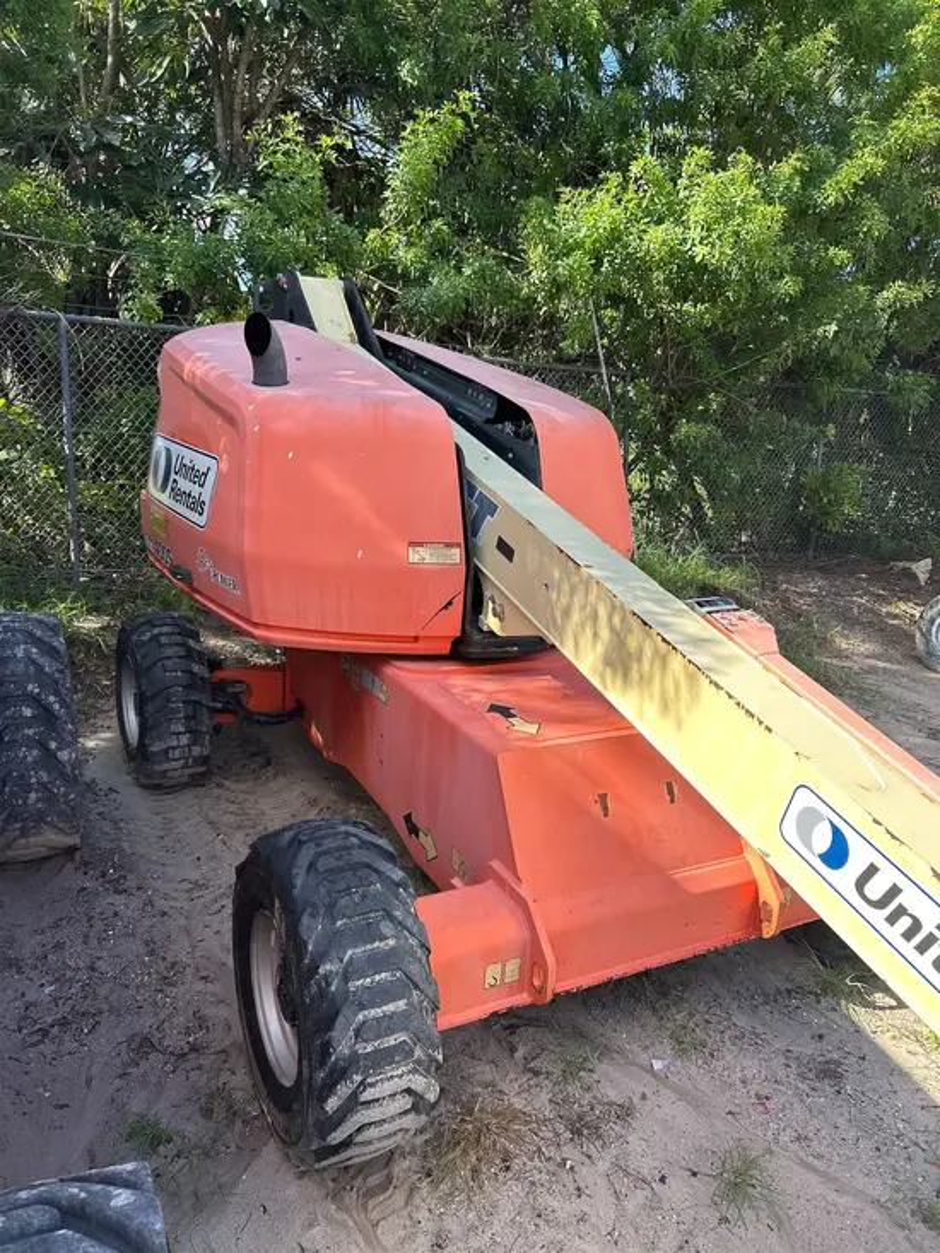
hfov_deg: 53.1
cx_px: 470
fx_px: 941
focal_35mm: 26
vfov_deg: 67.3
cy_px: 626
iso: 50
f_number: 1.5
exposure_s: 1/763
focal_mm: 5.7
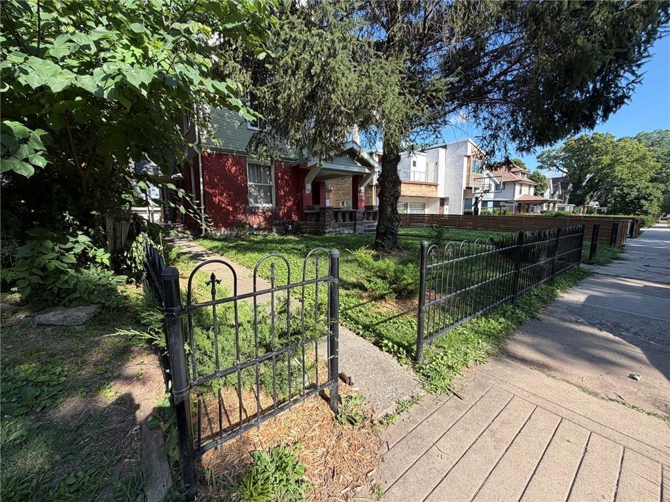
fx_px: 271
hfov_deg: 102.1
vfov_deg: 85.7
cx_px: 335
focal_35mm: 14
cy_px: 251
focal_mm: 2.22
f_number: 2.2
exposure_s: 1/502
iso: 50
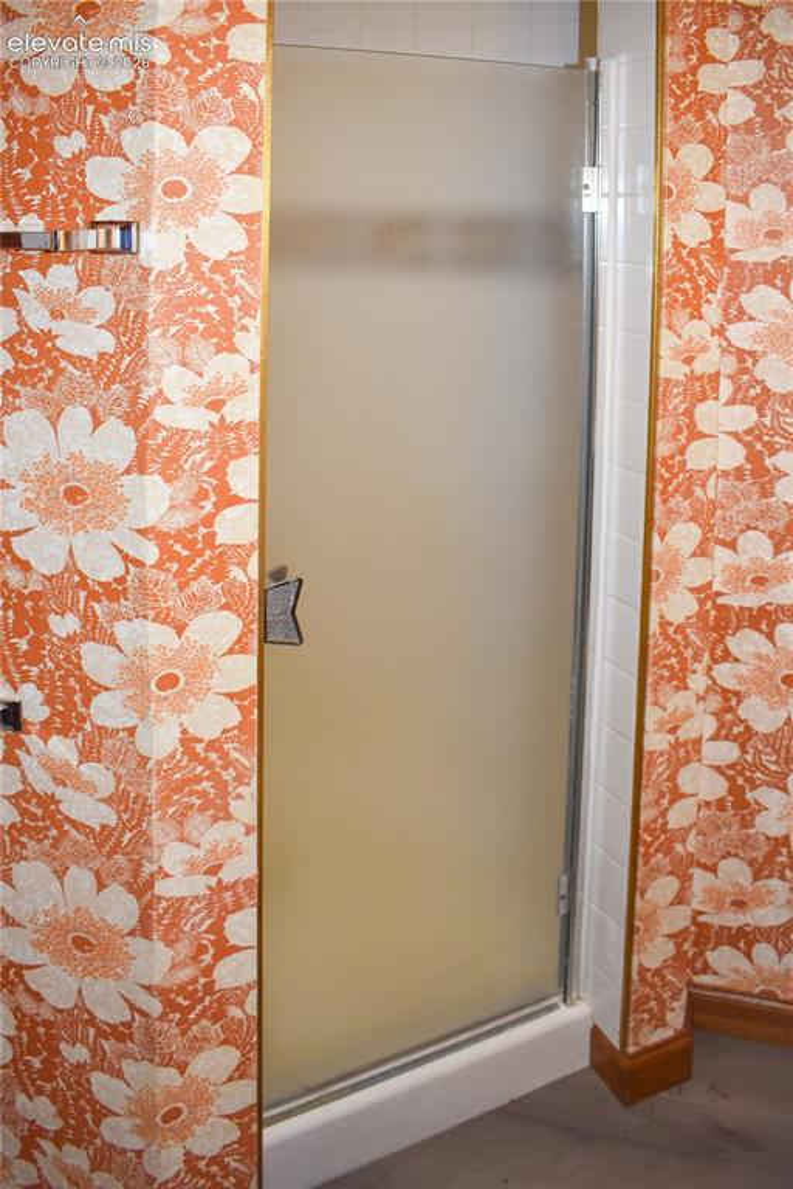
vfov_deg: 67.4
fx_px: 892
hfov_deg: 47.9
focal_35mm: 27
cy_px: 594
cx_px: 396
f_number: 5
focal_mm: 18
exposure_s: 1/80
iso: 800
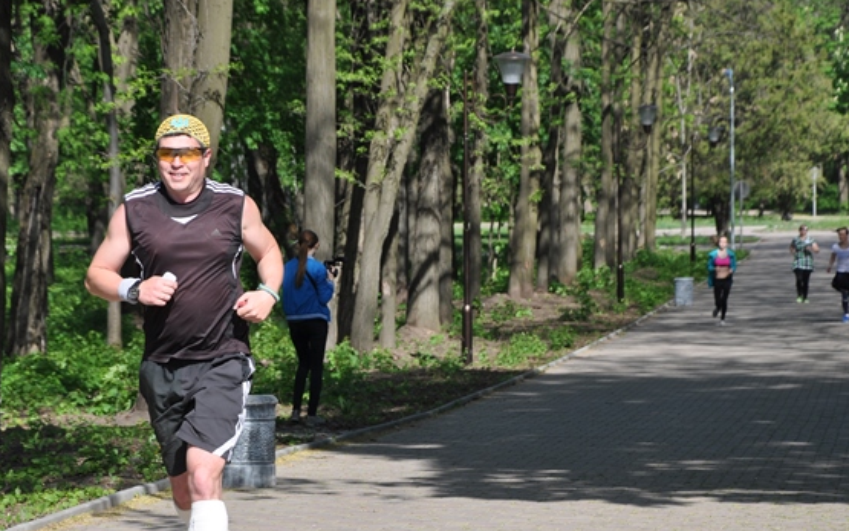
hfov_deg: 12.1
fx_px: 4016
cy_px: 304
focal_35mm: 174
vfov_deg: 7.6
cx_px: 436
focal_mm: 105
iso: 200
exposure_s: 1/320
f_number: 9
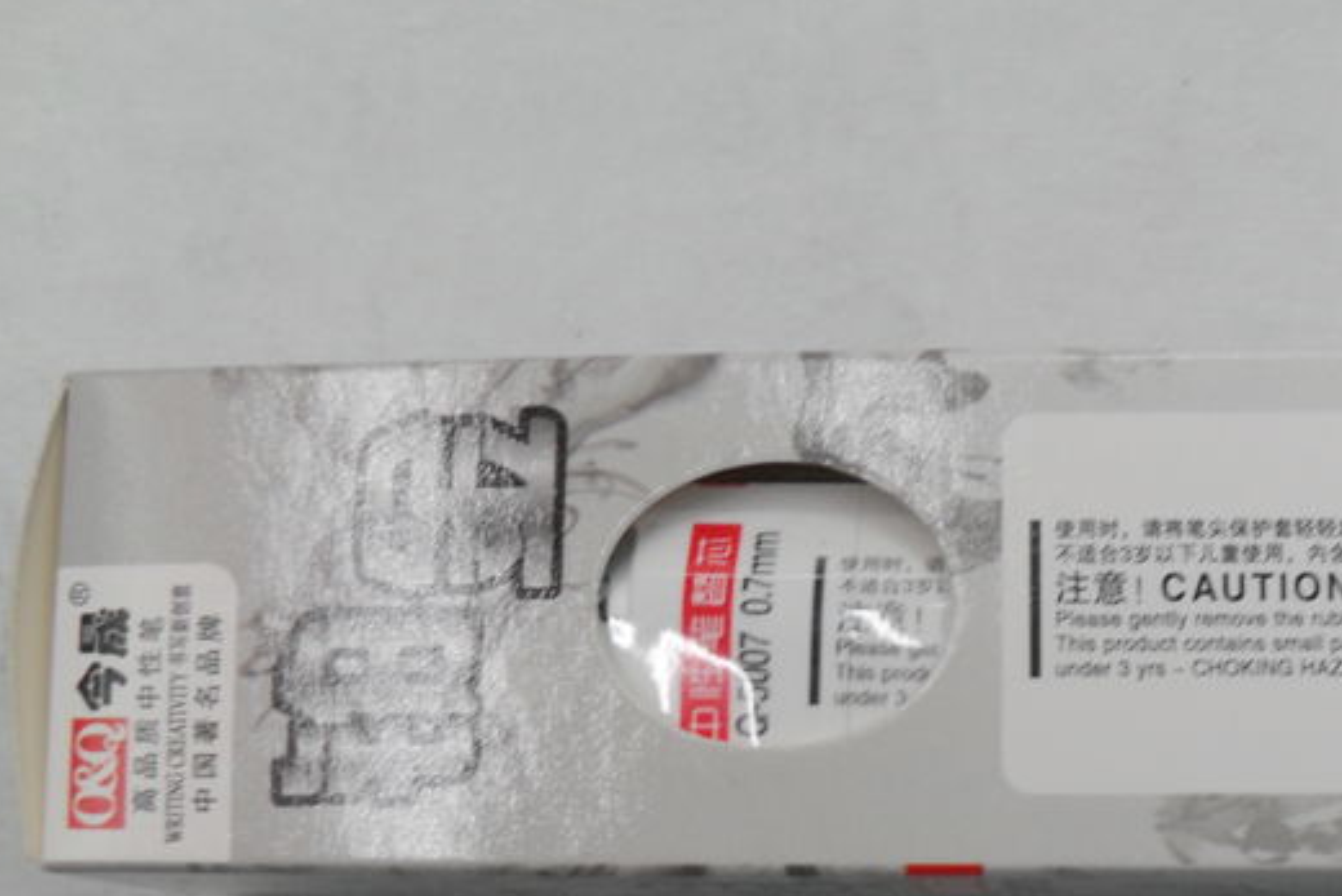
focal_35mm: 56
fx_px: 2088
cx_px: 991
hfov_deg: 34.9
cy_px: 700
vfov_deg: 23.9
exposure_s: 1/45
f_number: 2.8
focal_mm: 6.2
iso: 100
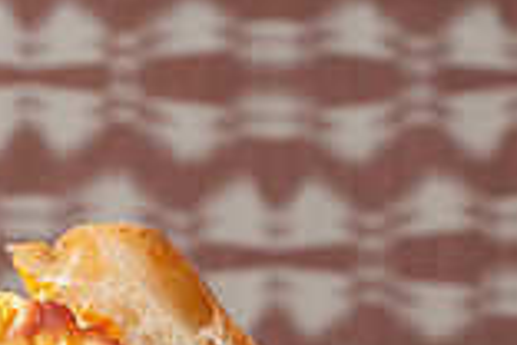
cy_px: 579
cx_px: 99
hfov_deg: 10.8
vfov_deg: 7.1
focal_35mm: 190
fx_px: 2728
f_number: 8
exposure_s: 1/200
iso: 200
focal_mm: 50
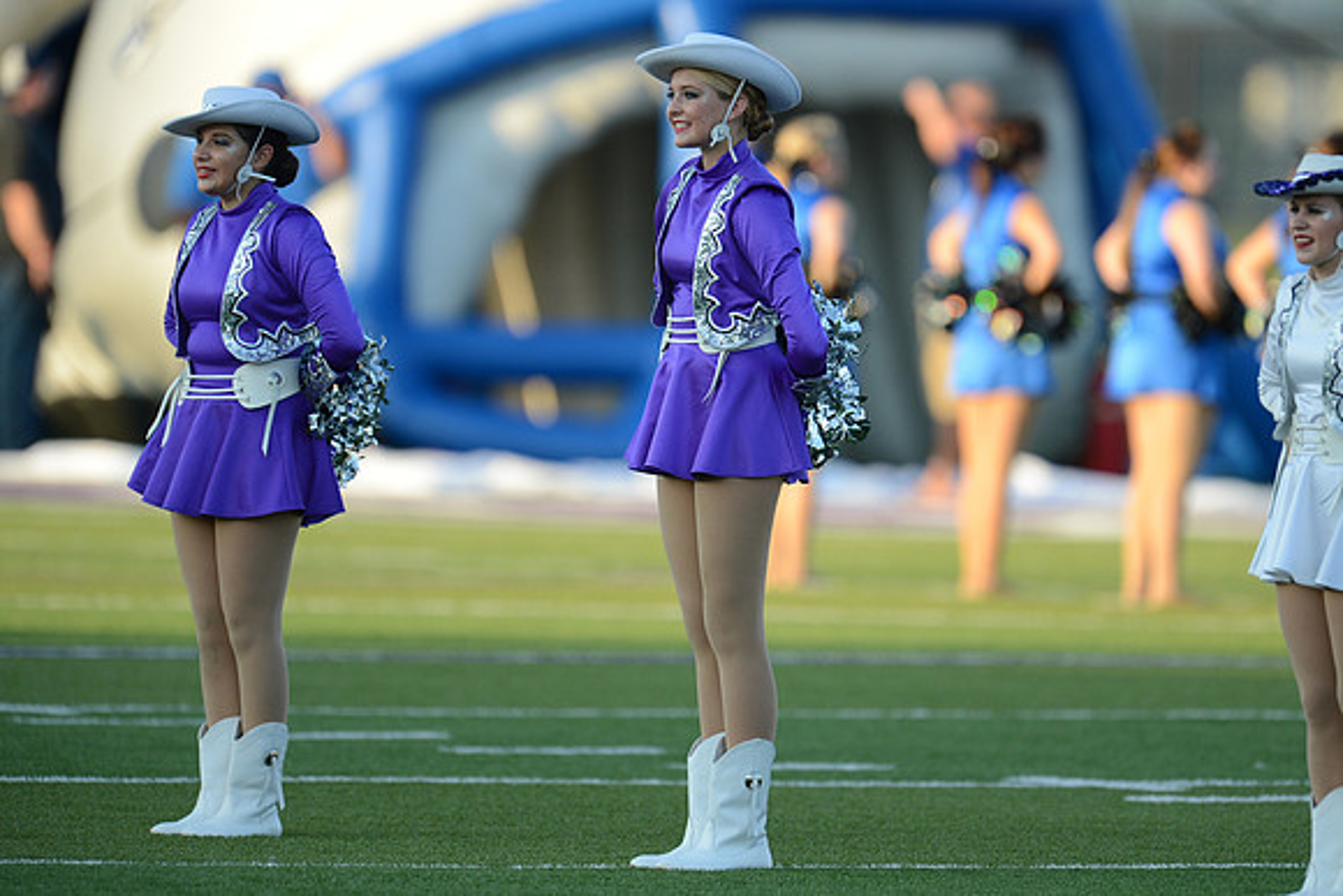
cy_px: 448
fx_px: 20522
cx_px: 672
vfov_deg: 2.5
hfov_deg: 3.7
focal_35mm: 550
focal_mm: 550
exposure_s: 1/1600
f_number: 4
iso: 800
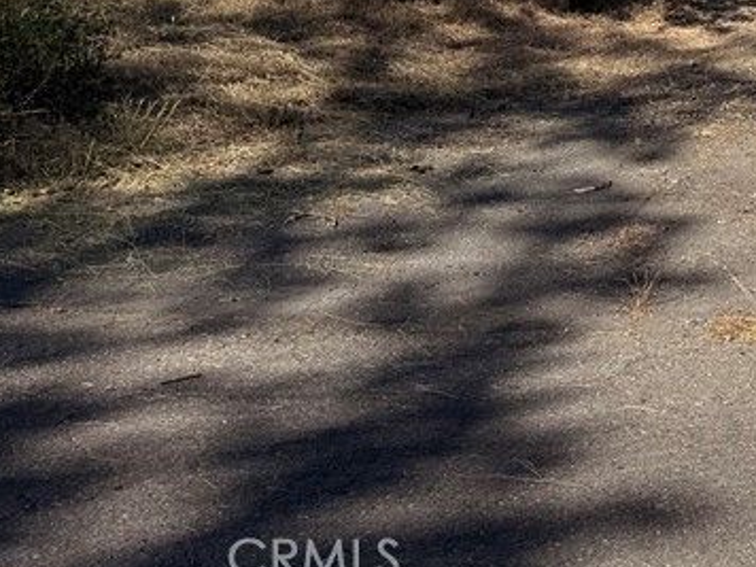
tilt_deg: +5.9
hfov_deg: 25.1
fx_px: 1507
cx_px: 934
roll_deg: +1.6
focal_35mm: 69
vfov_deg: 19.2
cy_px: -227
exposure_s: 1/6173
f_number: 1.78
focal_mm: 6.76
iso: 80
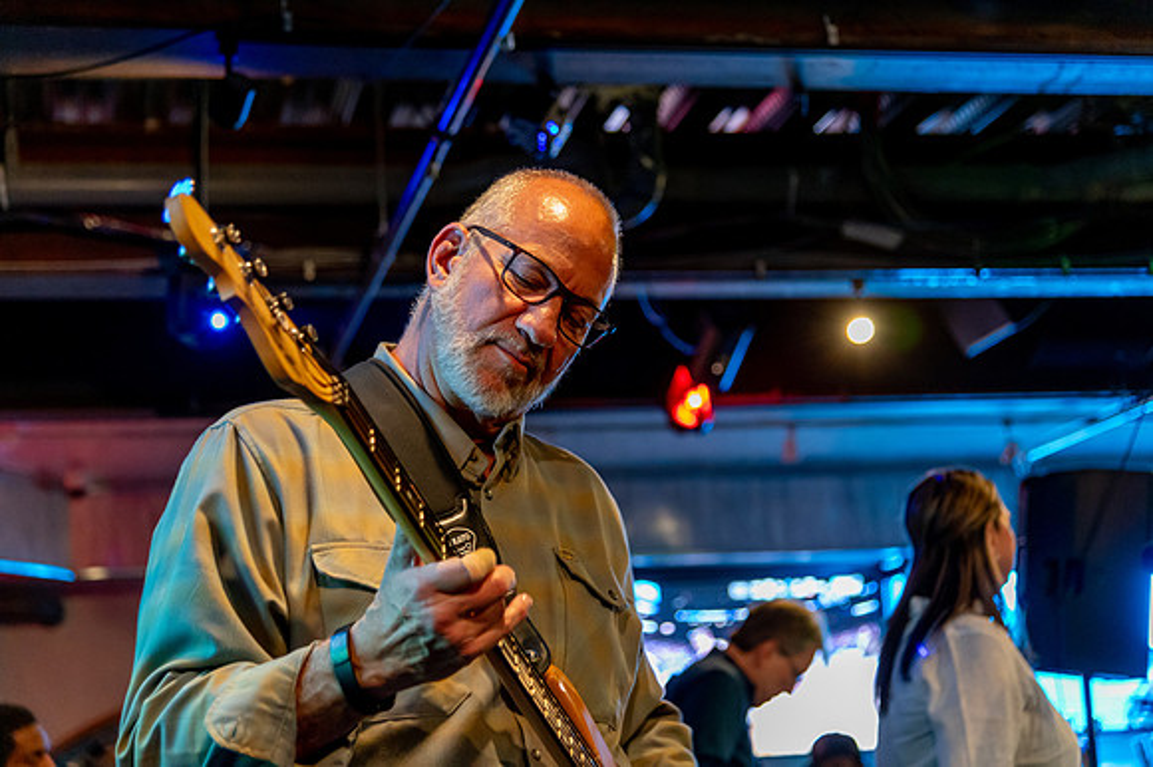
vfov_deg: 19.4
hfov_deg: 28.9
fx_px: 2241
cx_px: 576
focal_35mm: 70
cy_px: 384
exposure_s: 1/40
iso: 6400
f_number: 4
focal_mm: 70
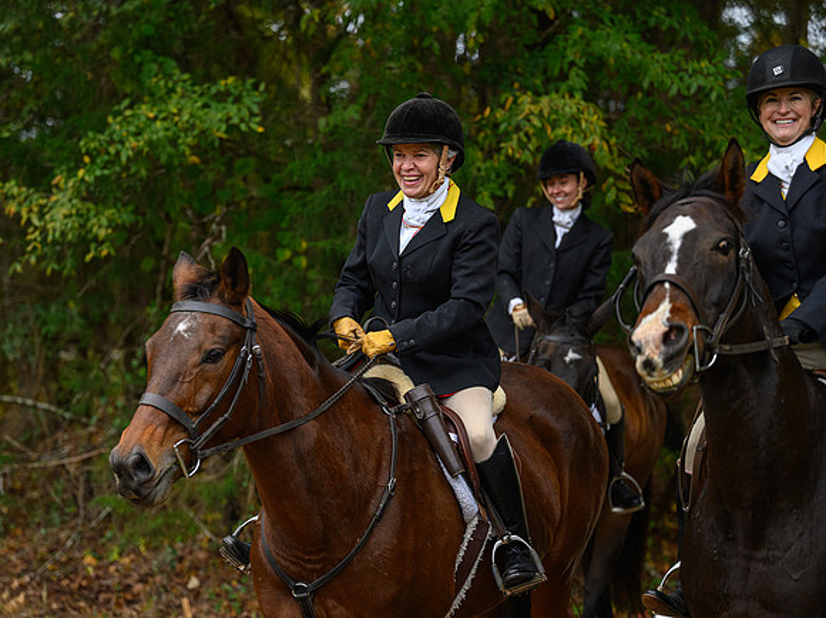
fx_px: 2477
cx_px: 341
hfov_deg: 18.9
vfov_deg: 14.2
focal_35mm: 104
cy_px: 323
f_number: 2.8
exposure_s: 1/1000
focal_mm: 92
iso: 1250
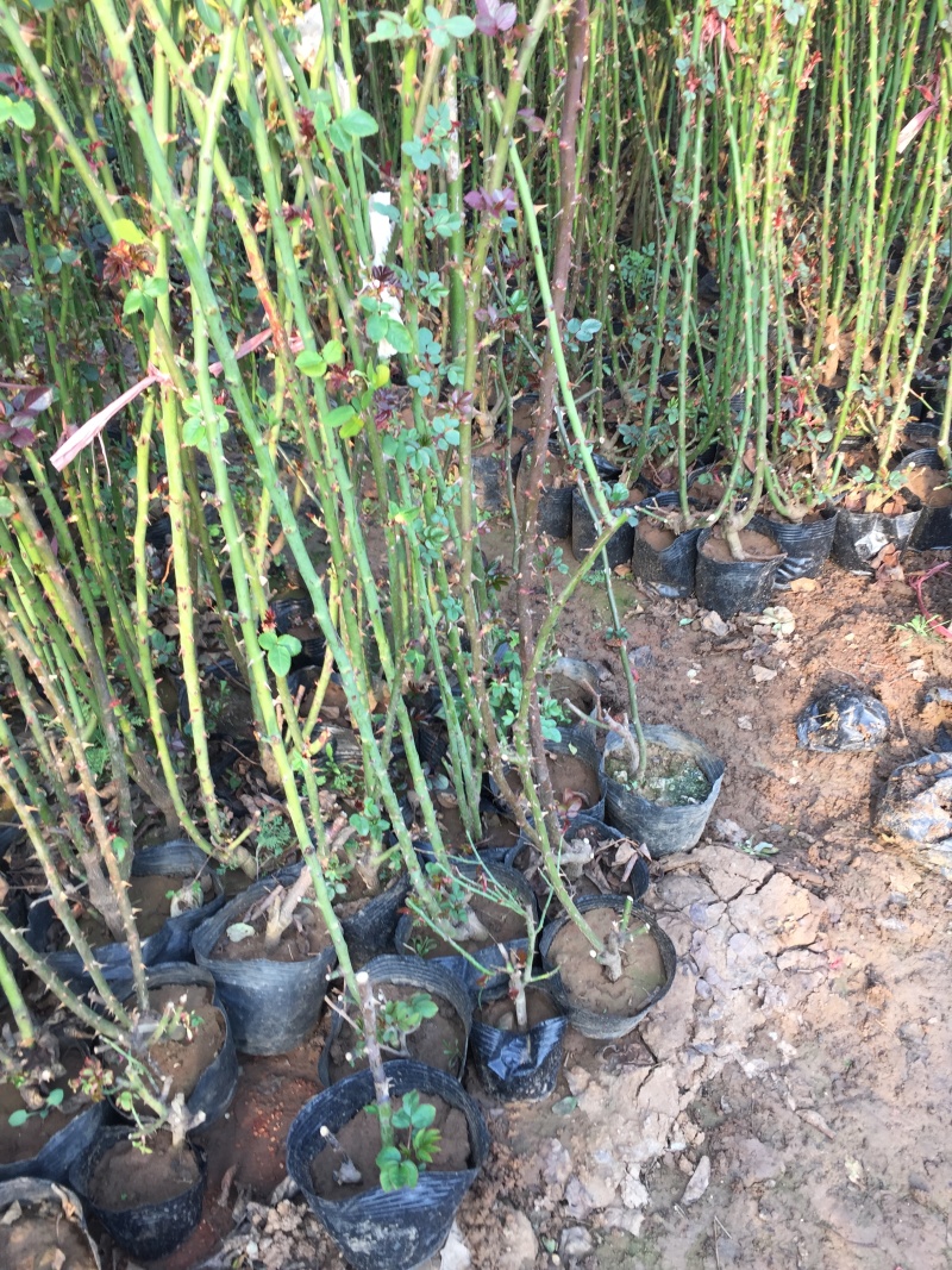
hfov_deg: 48.2
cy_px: 635
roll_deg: -1.4
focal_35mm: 29
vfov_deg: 61.7
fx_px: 1064
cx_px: 476
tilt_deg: -42.4
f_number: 2.2
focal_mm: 4.15
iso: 32
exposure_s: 1/100
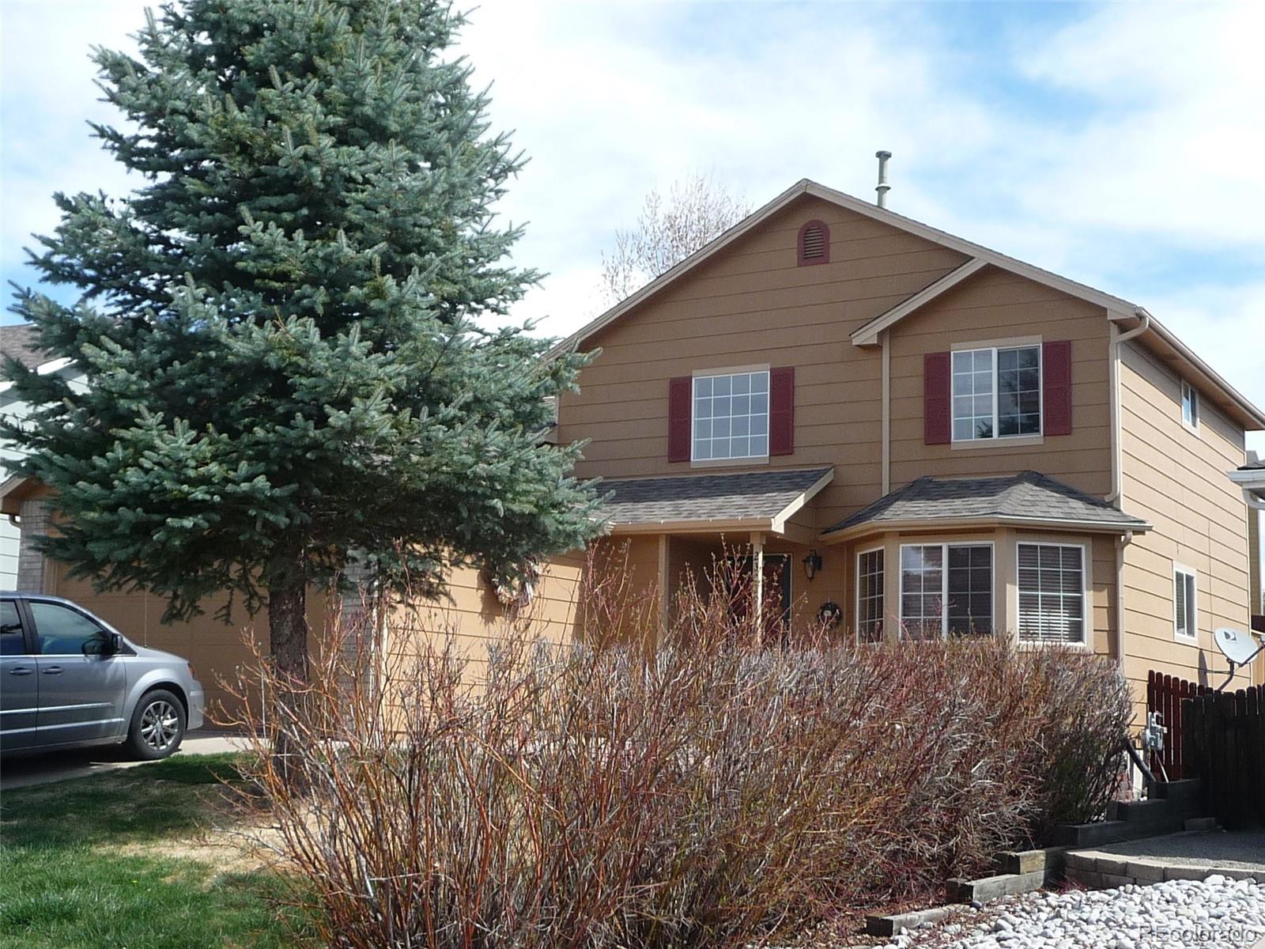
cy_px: 474
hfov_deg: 42.1
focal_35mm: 45
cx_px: 632
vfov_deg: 32.2
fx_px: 1644
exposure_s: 1/640
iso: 100
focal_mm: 4.7
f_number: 3.3
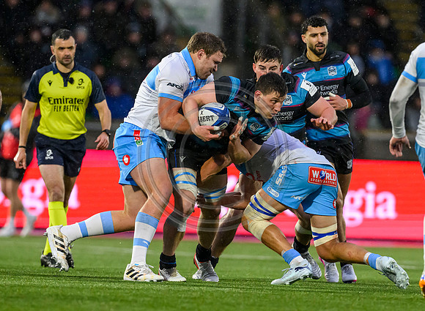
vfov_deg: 2.5
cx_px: 249
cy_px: 211
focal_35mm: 587
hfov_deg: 3.4
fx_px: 7151
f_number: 4
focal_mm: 400
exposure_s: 1/2000
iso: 6400
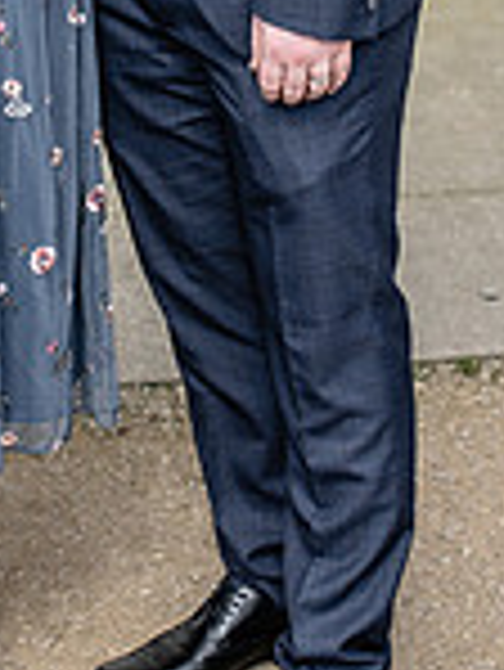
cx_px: 72
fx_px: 3005
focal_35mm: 155
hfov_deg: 9.6
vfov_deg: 12.4
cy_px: -146
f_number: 2.5
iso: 100
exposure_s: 1/1600
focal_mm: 35
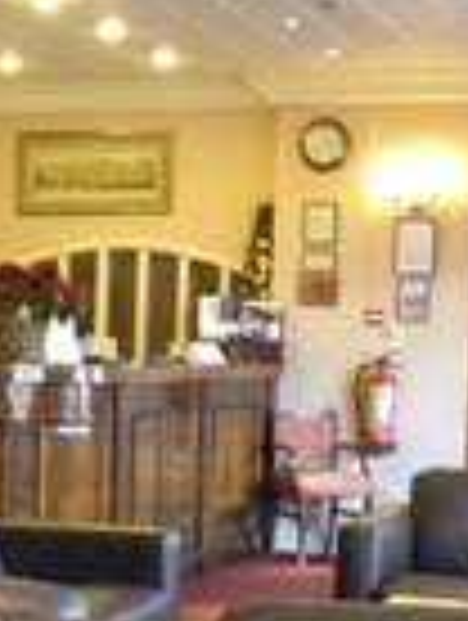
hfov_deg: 13.8
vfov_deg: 17.9
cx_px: 58
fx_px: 1923
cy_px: 626
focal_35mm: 107
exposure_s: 1/48.7
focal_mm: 5.9
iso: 800
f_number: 2.8
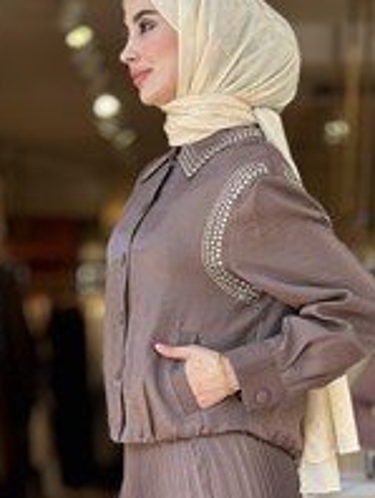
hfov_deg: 11.8
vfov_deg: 15.4
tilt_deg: -3.4
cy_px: 485
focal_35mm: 126
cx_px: 191
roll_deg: +0.1
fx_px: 1816
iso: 80
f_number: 1.78
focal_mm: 6.86
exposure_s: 1/524
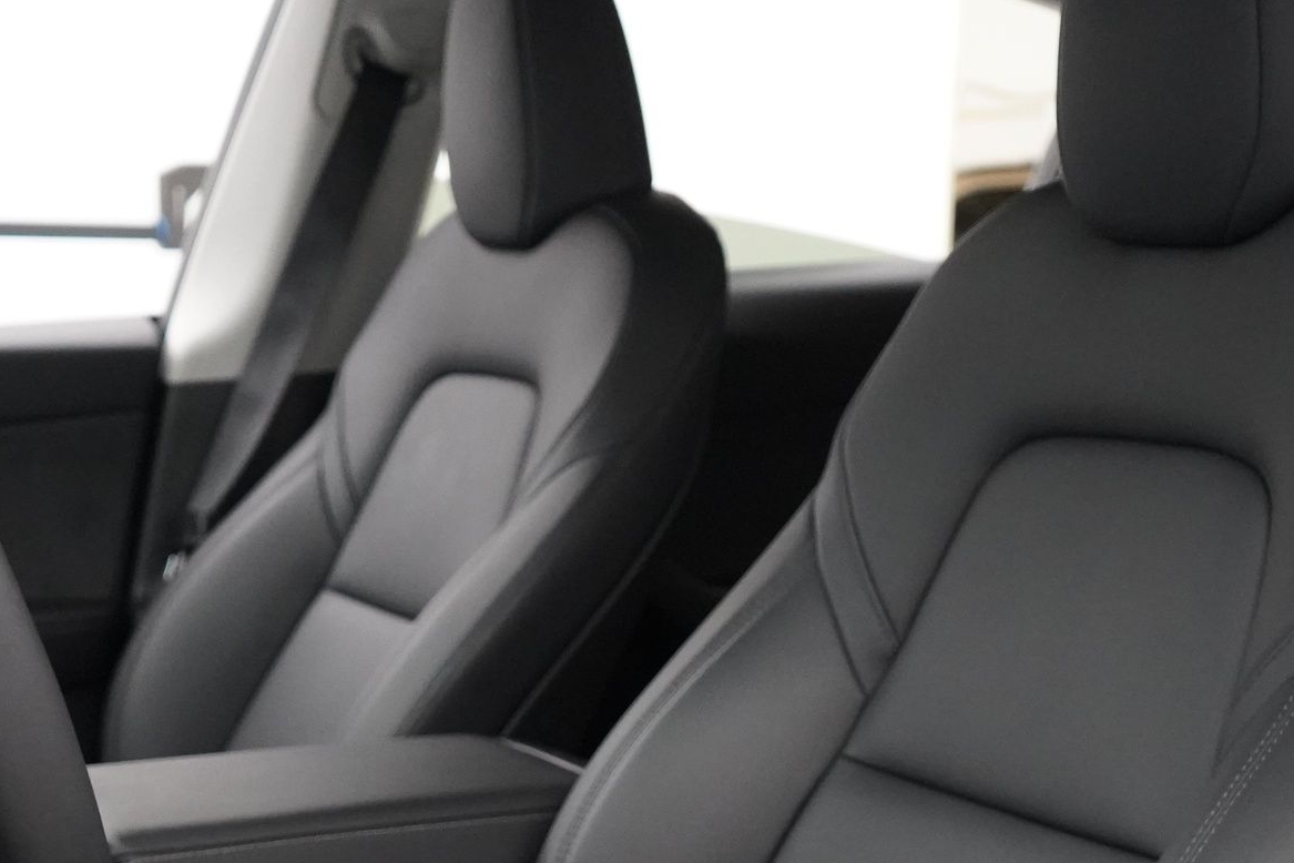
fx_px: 2156
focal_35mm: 60
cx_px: 609
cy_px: 869
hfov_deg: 33.4
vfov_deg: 21.8
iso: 8000
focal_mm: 28
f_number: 3.5
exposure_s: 1/160
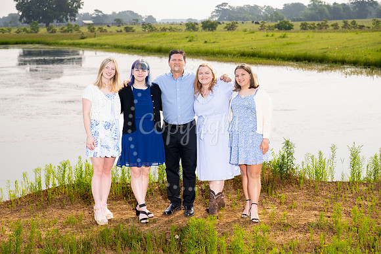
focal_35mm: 91
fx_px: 963
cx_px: 190
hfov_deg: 22.4
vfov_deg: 15.0
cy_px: 127
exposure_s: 1/200
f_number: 7.1
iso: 320
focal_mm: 91
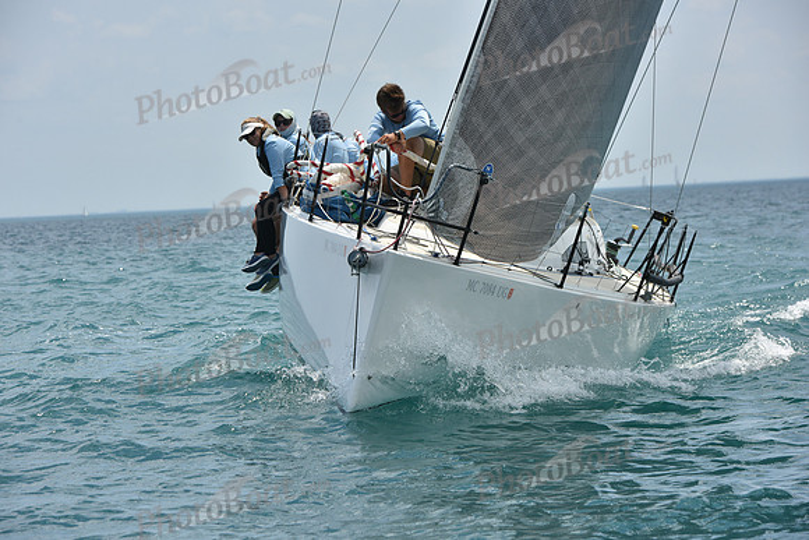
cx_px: 404
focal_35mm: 140
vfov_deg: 9.8
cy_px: 270
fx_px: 3147
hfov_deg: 14.7
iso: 250
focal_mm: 140
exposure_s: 1/1250
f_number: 8
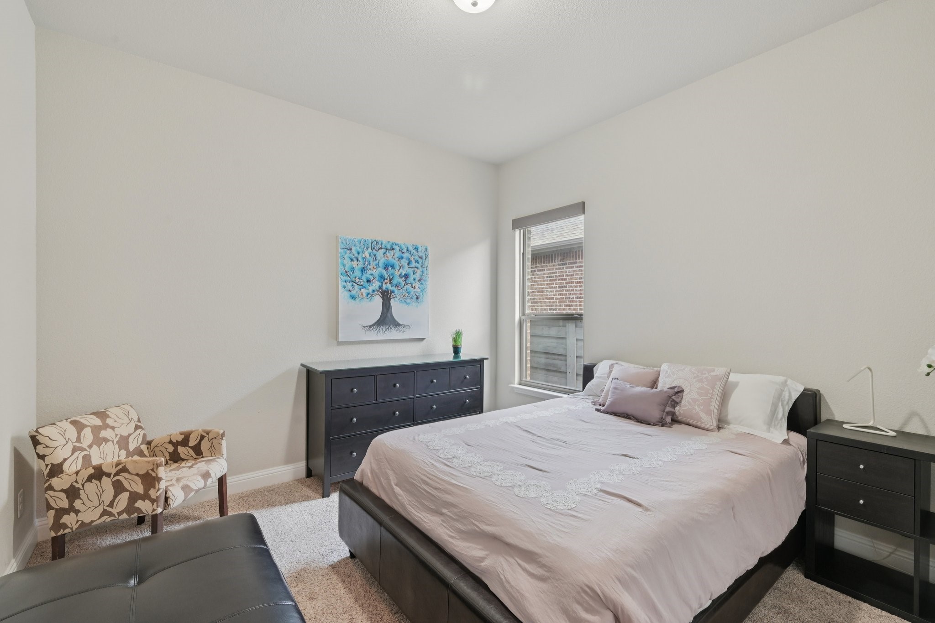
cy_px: 312
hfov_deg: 98.5
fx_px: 403
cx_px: 468
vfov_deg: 75.5
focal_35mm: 16
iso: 400
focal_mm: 15.5
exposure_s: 1/10
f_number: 8
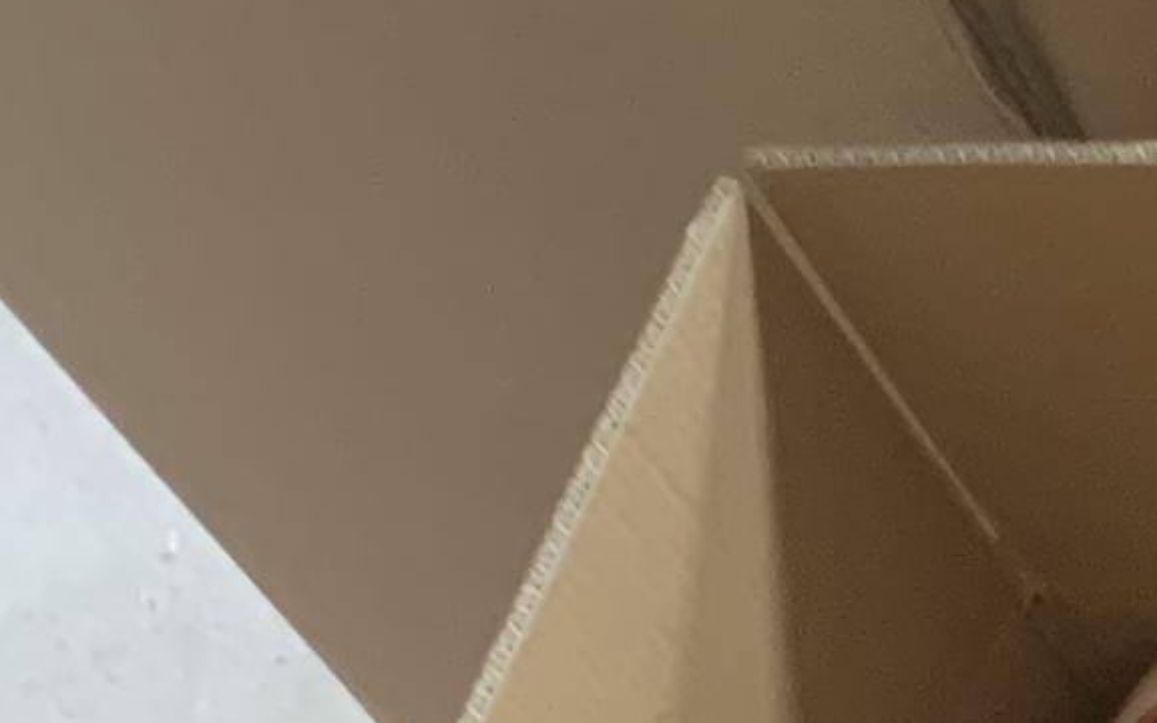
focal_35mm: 193
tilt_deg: -55.5
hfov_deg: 9.7
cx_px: 2730
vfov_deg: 6.7
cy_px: 1084
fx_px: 6086
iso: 320
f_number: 1.8
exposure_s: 1/60
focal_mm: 4.25
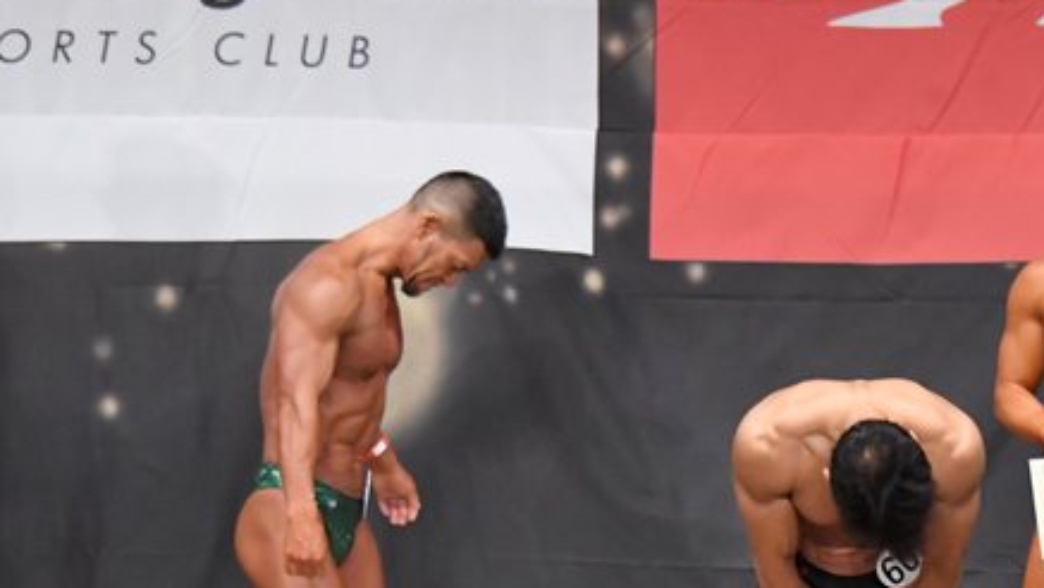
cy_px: 581
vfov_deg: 3.8
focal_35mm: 323
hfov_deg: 6.7
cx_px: 845
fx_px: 8943
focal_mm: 116
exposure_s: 1/400
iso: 6400
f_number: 5.6
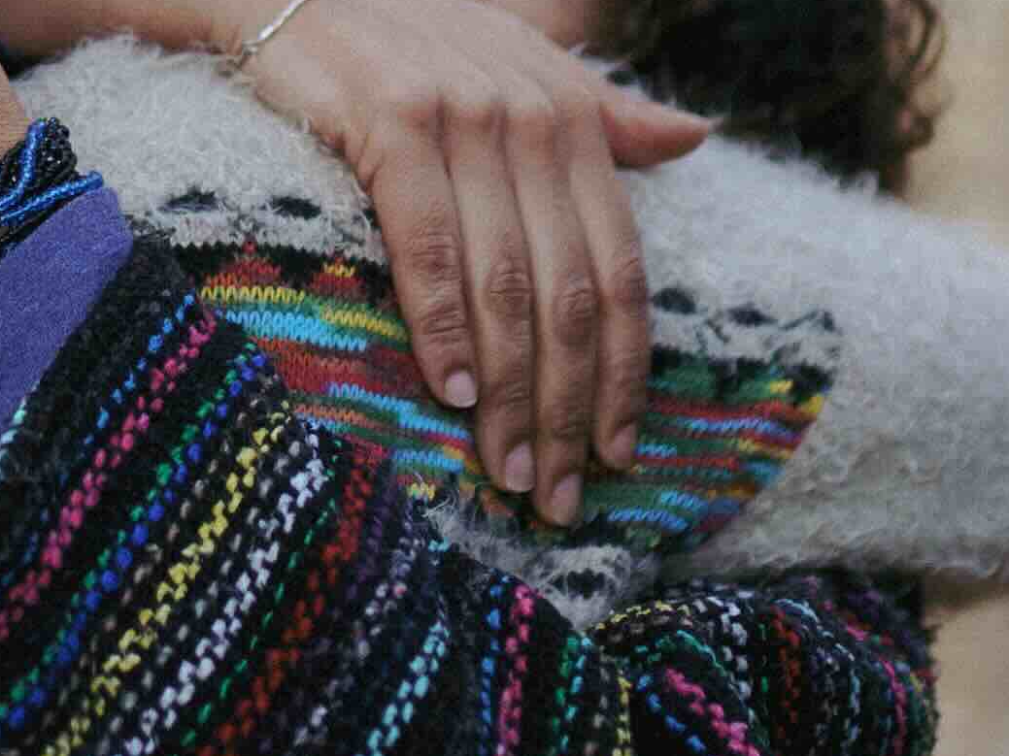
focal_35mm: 137
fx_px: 3993
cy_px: -236
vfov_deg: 10.6
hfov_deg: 14.2
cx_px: -20
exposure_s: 1/640
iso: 125
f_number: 2
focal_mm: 35
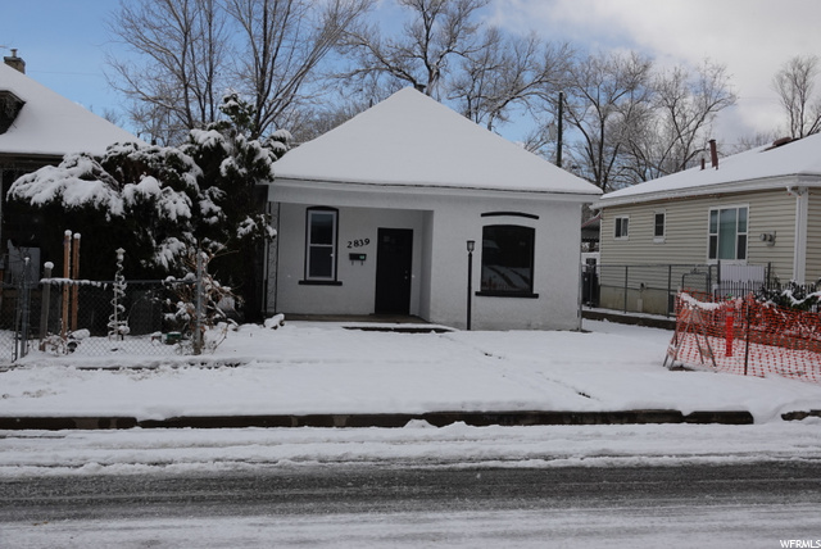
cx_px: 410
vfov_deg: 29.3
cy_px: 274
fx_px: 1050
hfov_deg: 42.7
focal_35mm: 46
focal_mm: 16.92
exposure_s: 1/1000
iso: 100
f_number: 4.5
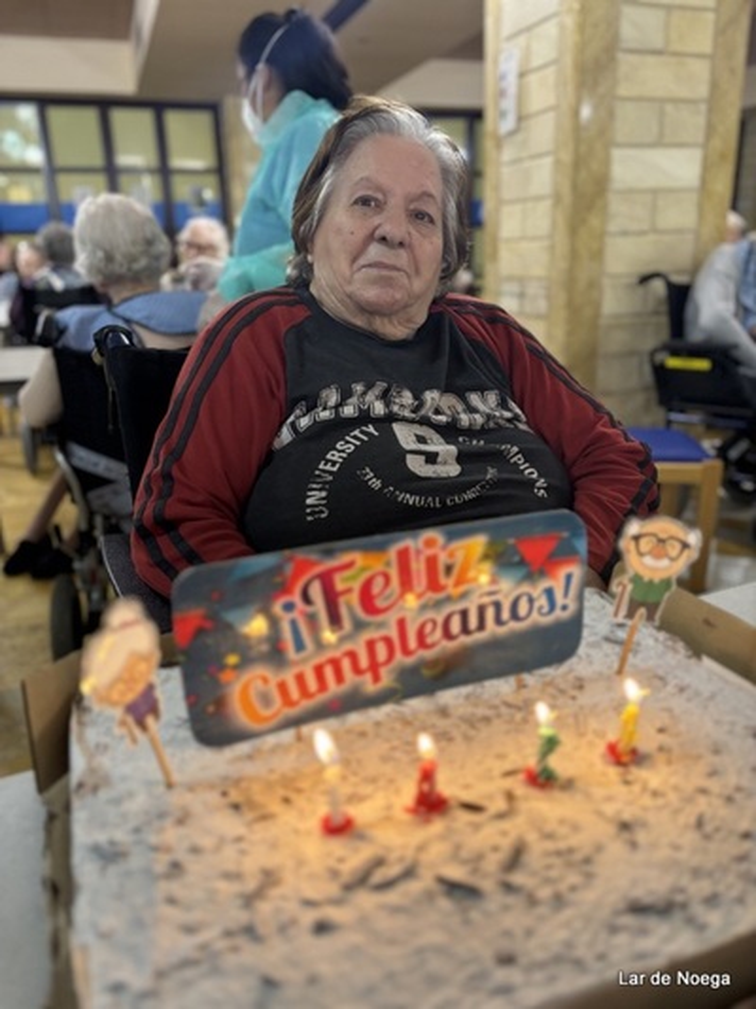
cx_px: 378
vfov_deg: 67.3
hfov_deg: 53.0
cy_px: 504
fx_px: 758
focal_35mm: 26
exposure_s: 1/60
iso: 400
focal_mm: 5.96
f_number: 1.6
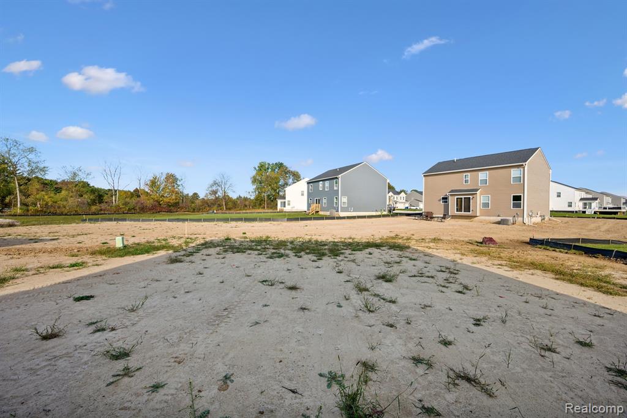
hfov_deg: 104.2
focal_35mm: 14
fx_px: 244
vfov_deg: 81.2
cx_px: 314
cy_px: 209
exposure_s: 1/40
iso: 80
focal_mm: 14
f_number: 9
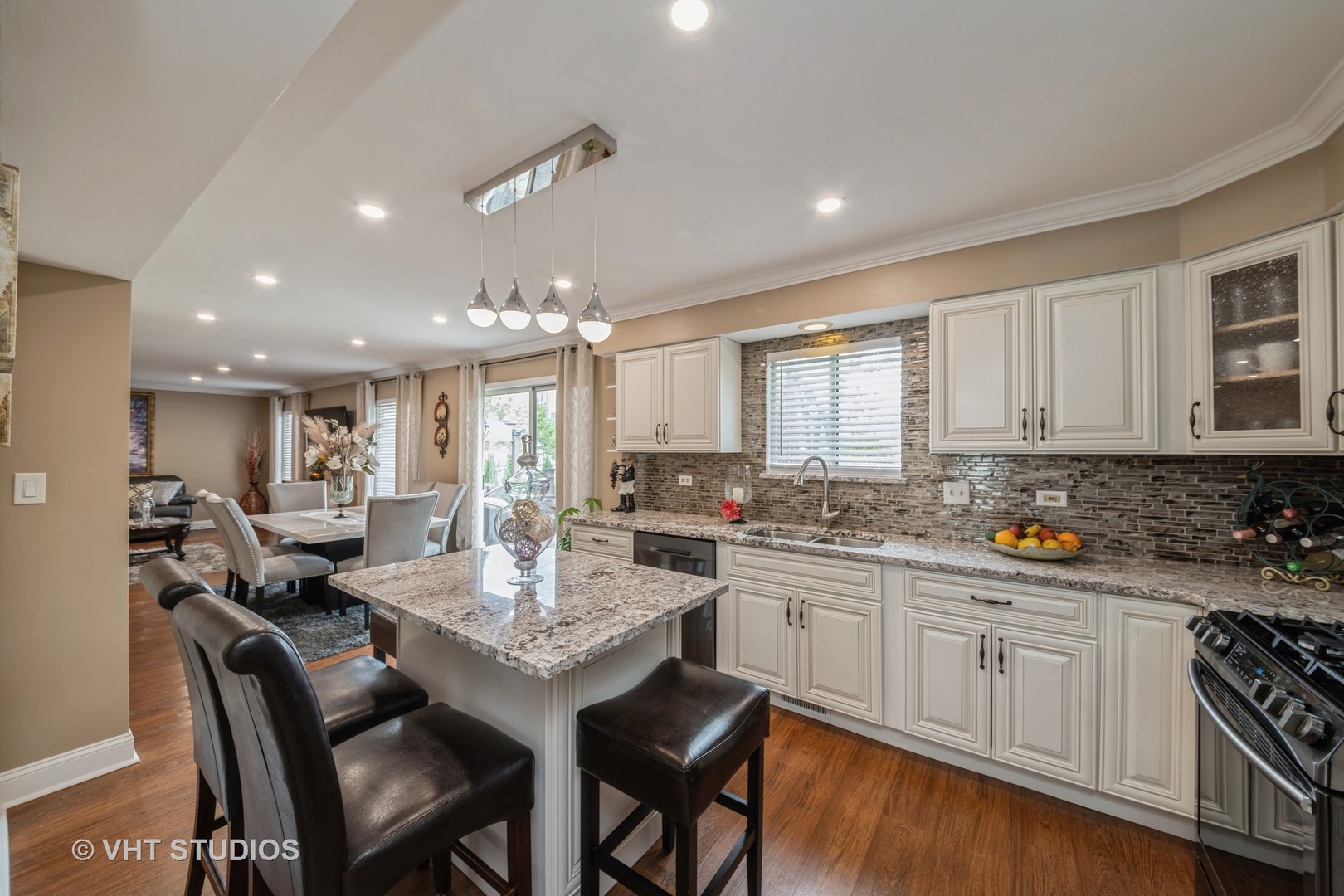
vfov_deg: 90.0
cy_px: 448
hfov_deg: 112.6
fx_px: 448
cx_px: 672
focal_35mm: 12
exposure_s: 1/4
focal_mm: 12
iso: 100
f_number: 10
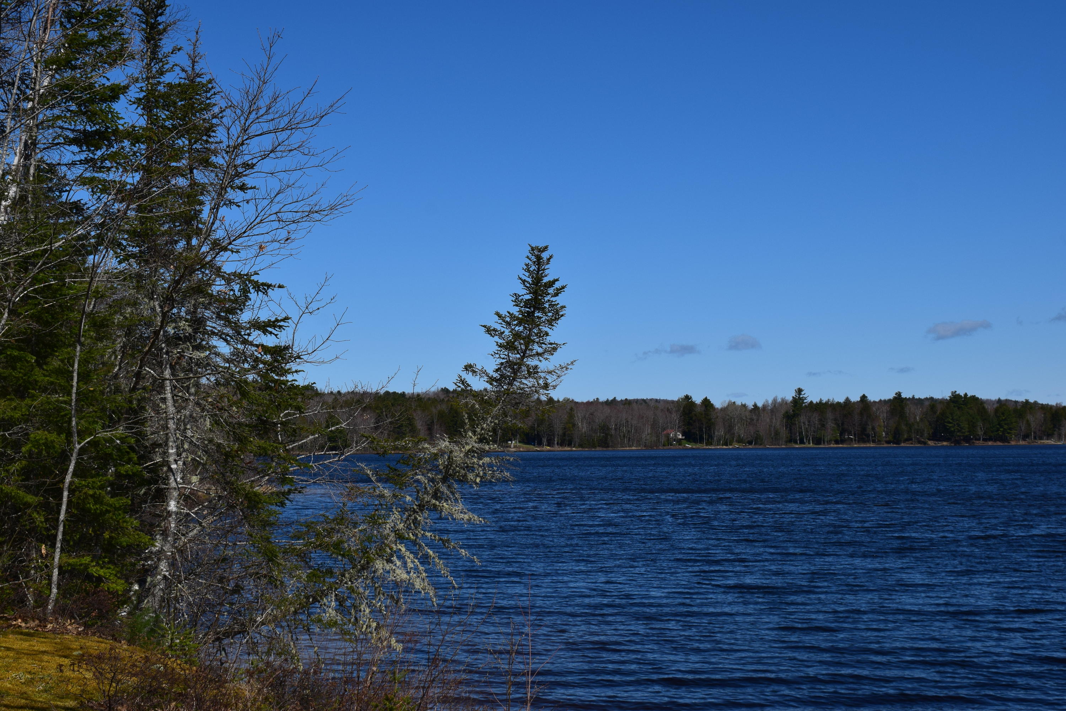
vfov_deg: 23.8
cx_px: 533
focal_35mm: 57
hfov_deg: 35.1
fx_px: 1688
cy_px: 356
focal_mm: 38
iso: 200
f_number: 11
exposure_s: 1/500
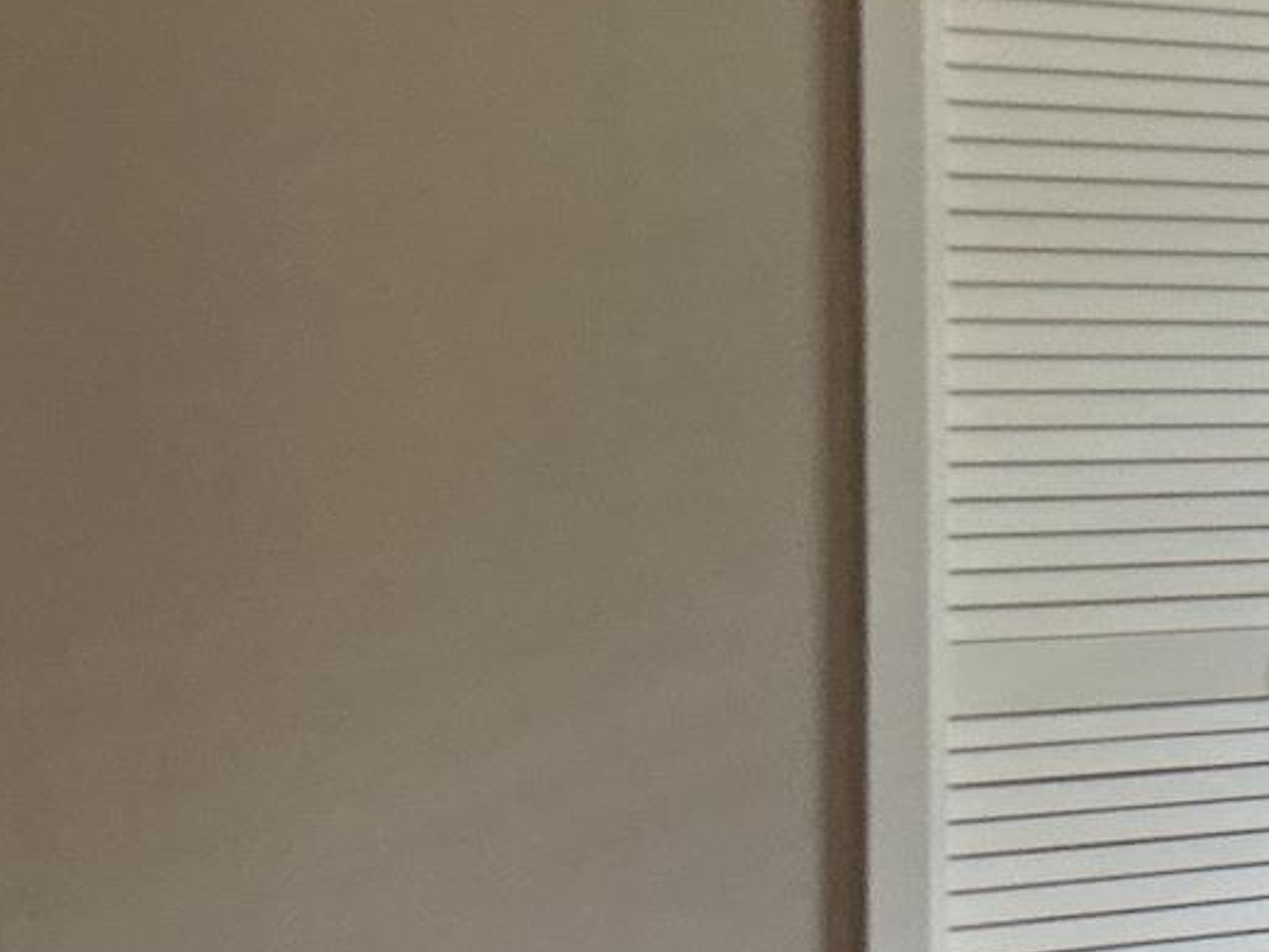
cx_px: 2324
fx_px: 4033
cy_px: 555
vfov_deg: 13.5
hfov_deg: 15.3
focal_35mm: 110
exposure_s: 1/40
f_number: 1.8
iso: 320
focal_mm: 3
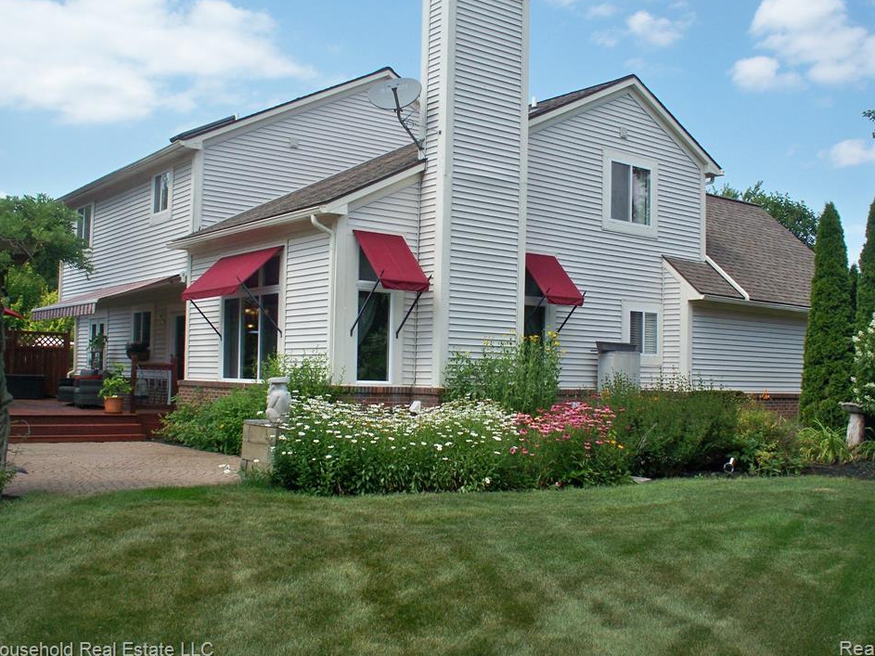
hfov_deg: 49.0
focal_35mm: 38
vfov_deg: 37.7
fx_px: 960
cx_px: 458
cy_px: 307
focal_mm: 7.54
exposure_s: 1/500
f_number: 4.8
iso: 80
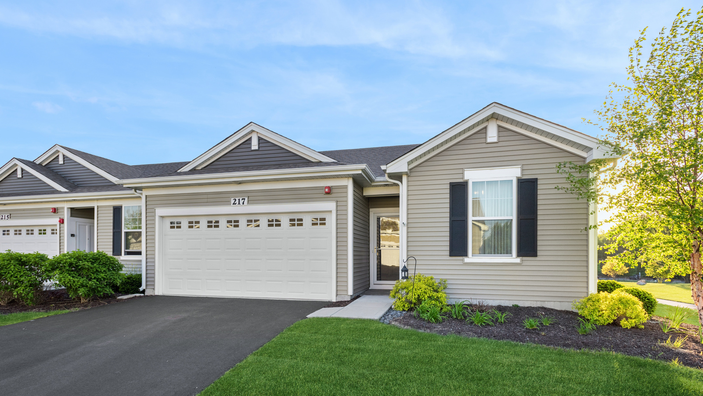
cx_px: 350
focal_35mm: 18
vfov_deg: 61.0
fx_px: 336
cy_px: 209
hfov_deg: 92.7
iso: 400
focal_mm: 17
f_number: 8
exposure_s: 1/100
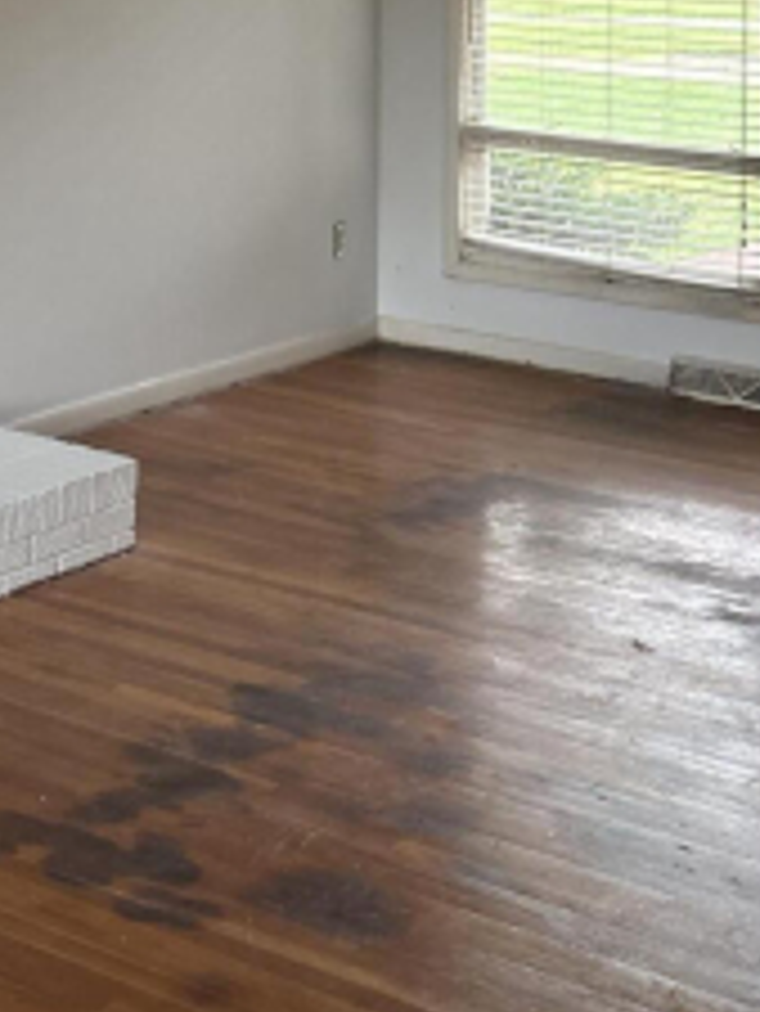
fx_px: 2252
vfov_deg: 22.6
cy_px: -313
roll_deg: -1.0
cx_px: -13
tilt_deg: +3.8
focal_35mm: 77
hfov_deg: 18.6
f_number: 1.6
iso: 125
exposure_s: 1/121
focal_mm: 5.96
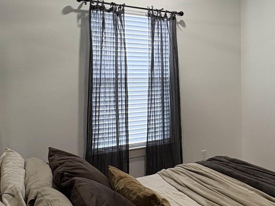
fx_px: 302
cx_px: 198
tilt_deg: -0.7
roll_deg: +1.5
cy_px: 80
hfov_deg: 47.6
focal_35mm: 38
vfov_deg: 37.5
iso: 200
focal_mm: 2.22
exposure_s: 1/60
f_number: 2.2
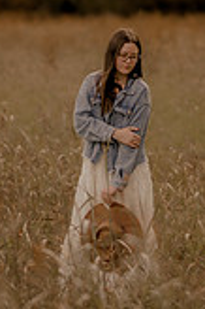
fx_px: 2979
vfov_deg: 5.9
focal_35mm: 348
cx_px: 120
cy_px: -36
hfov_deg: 3.9
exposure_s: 1/3200
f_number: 1.4
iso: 200
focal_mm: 85
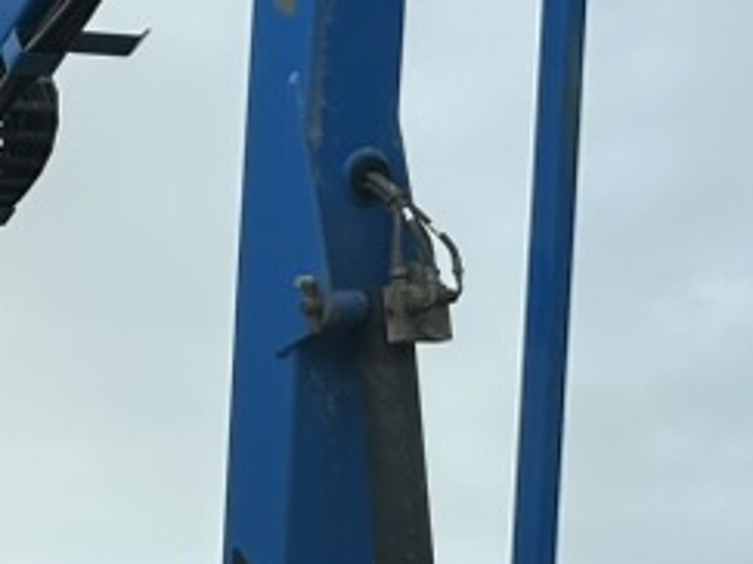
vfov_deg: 14.6
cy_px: 236
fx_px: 2196
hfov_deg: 15.4
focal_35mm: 101
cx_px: -765
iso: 80
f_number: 1.78
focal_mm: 6.86
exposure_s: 1/1212
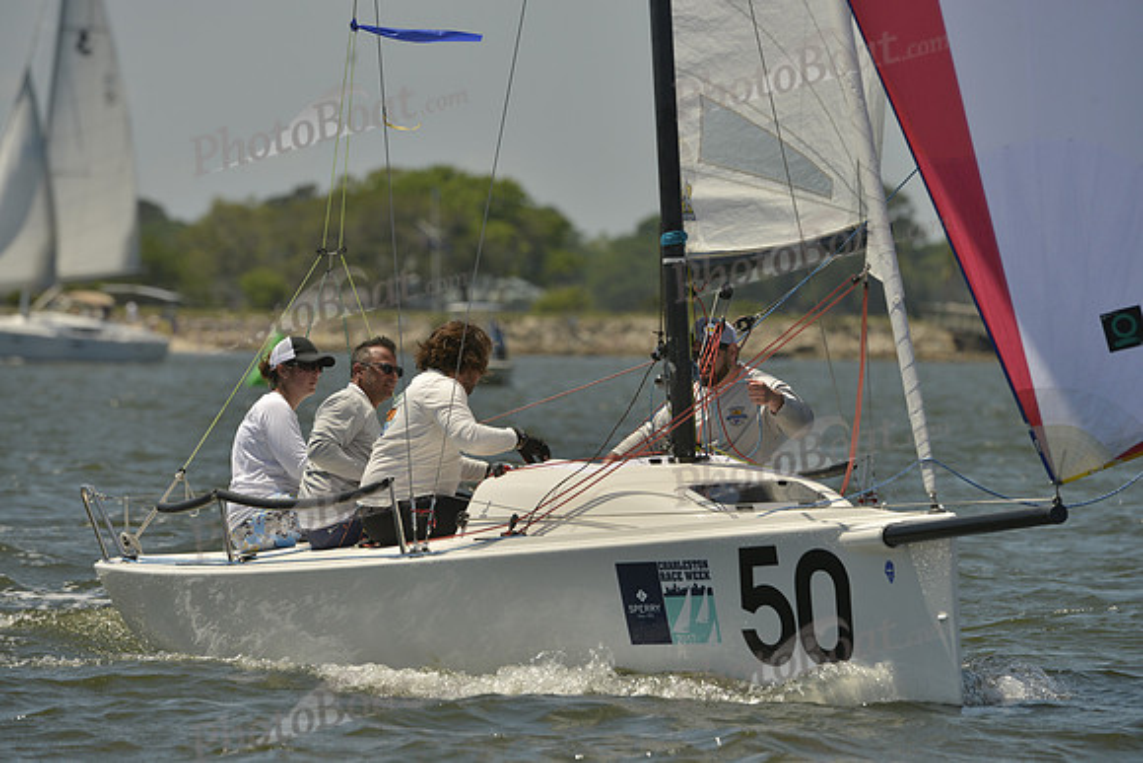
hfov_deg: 5.2
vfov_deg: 3.4
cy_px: 382
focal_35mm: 400
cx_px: 572
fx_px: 12702
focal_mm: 400
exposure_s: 1/1600
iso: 280
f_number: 10
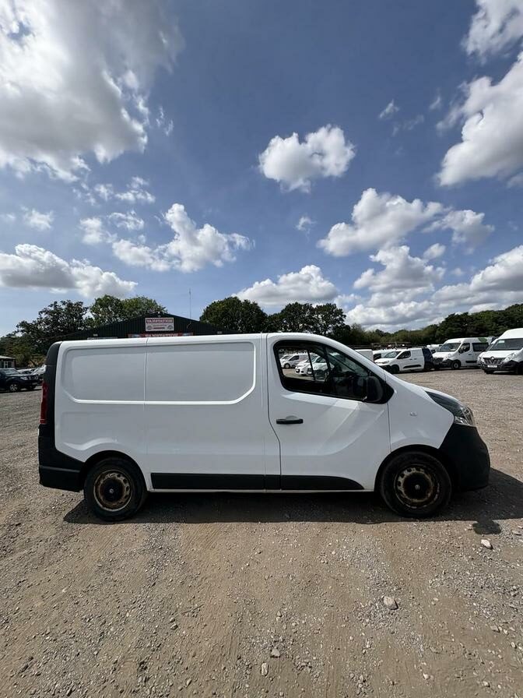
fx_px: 282
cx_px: 262
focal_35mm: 14
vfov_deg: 102.1
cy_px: 349
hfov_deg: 85.7
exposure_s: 1/3390
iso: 50
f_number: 2.2
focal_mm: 2.22
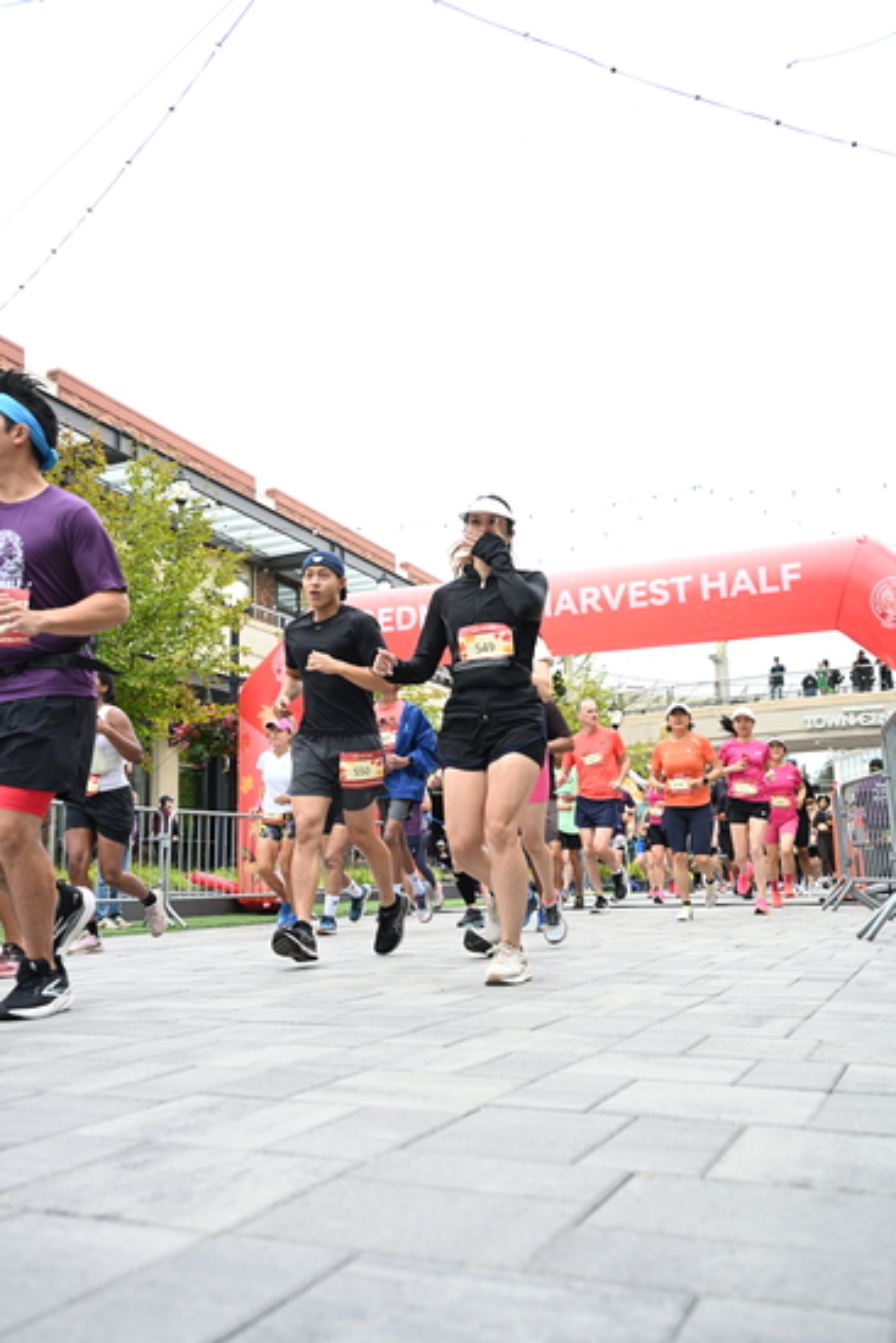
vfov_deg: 60.3
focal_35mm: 31
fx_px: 1157
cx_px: 448
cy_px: 672
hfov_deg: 42.3
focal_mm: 31
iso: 2000
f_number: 4
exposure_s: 1/640
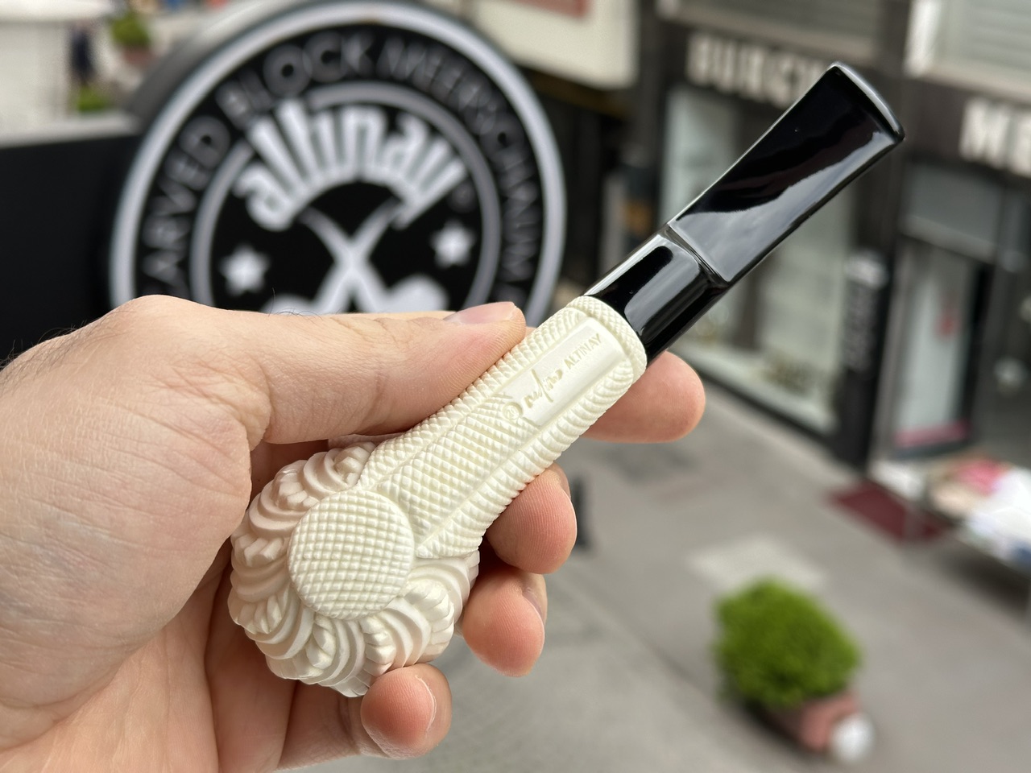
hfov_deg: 39.7
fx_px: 1430
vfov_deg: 30.3
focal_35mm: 48
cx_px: 516
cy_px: 386
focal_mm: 6.86
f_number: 1.78
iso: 64
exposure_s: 1/1120
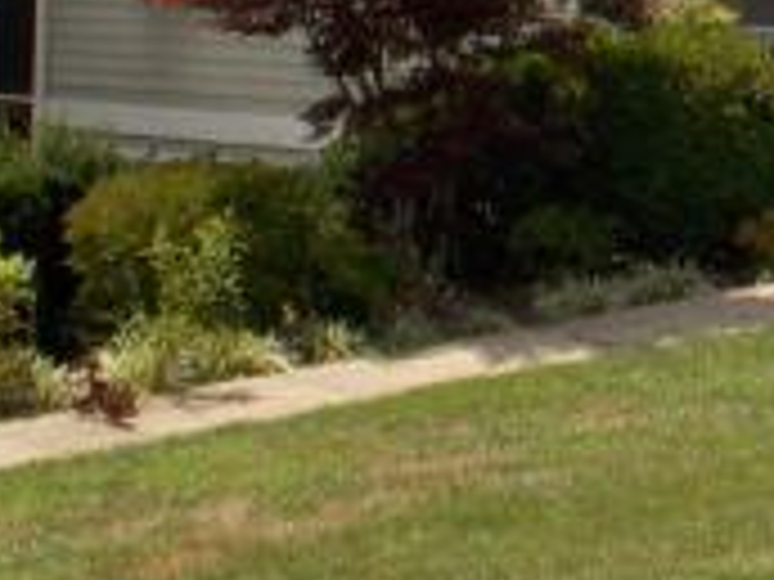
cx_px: 837
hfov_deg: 15.4
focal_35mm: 125
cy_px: -225
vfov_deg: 11.5
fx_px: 2795
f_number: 3.5
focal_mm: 6.6
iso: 80
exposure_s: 1/640
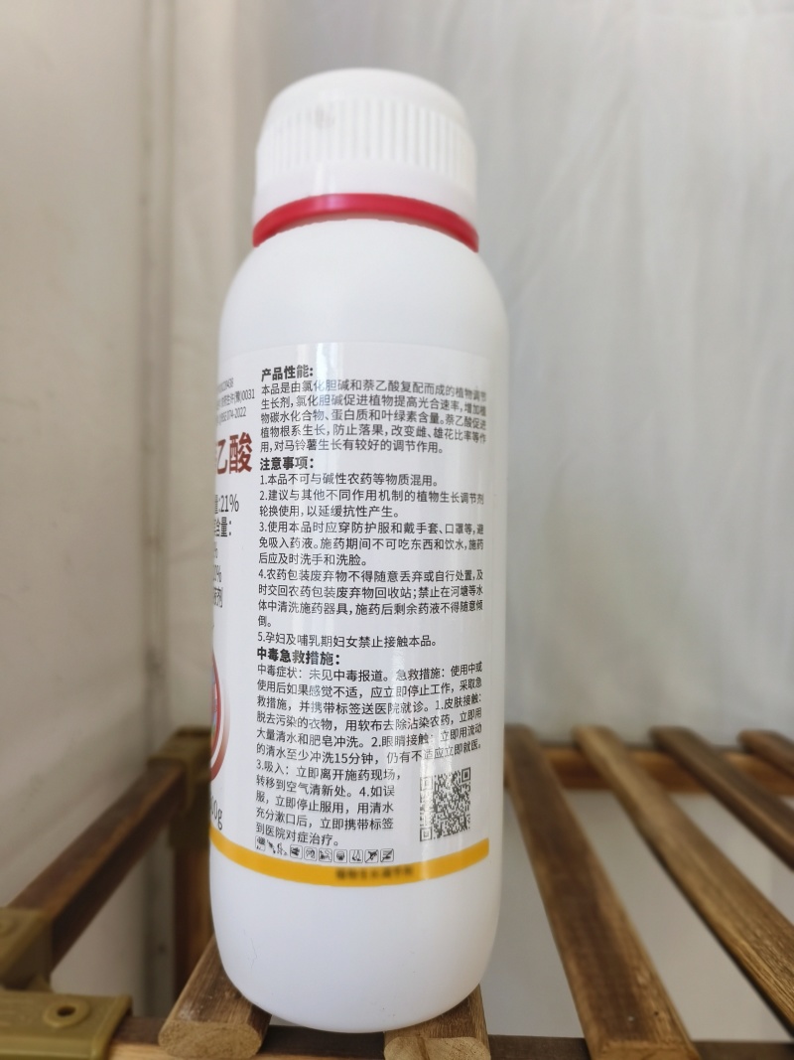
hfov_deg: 58.9
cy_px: 530
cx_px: 397
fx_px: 704
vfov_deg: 73.9
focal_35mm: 23
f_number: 2
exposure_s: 1/120
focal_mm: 5.5
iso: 95
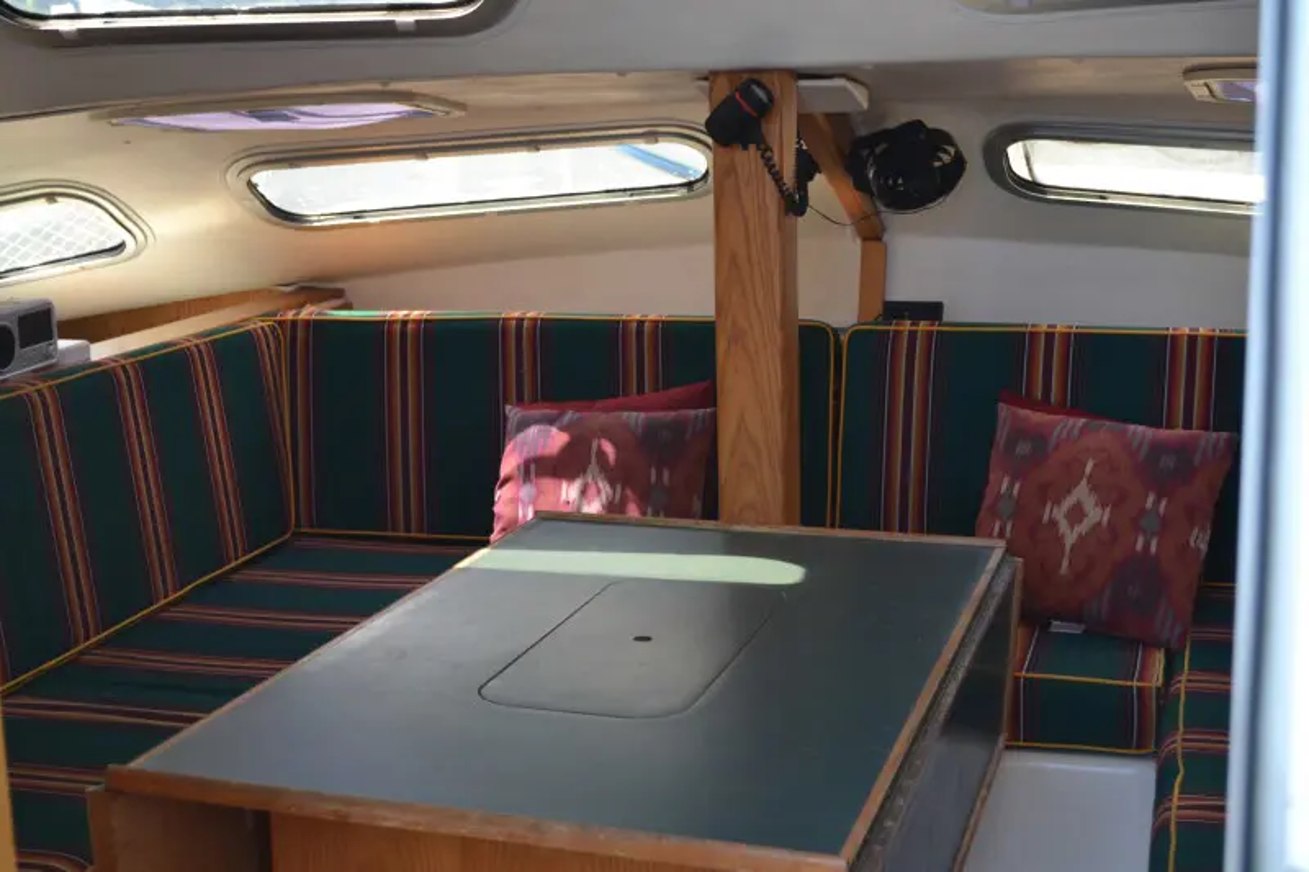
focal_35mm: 48
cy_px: 436
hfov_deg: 41.1
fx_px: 1745
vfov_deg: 28.1
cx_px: 654
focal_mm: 32
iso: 320
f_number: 5.6
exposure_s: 1/125
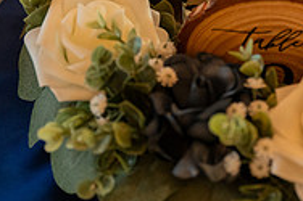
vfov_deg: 9.7
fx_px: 1169
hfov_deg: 14.6
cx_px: 293
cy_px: -52
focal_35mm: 139
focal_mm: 45
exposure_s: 1/50
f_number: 3.5
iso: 1000
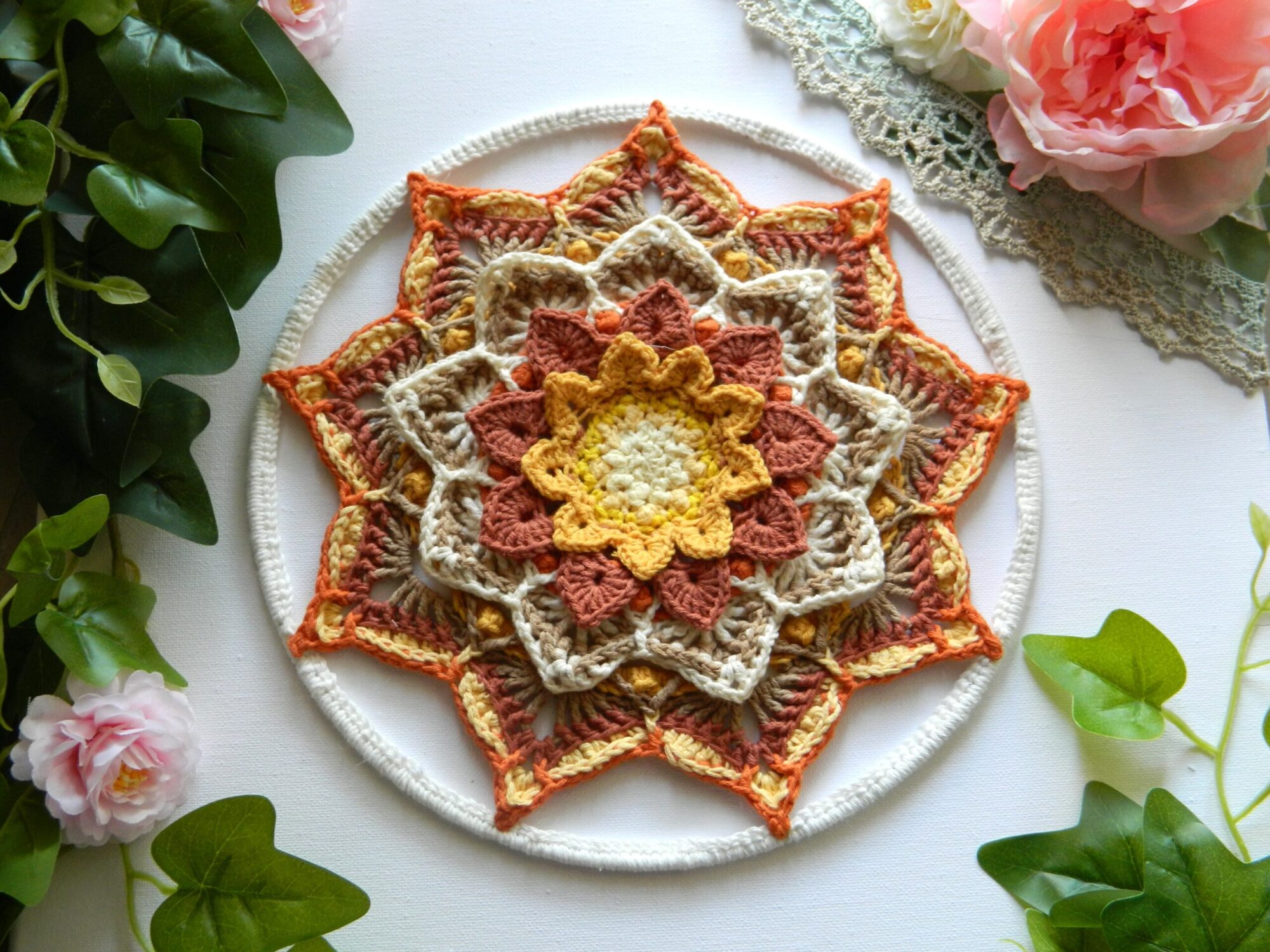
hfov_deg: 45.8
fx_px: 1504
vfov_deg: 35.1
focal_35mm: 41
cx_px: 635
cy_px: 476
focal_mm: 7.3
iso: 160
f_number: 3.5
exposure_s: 1/40
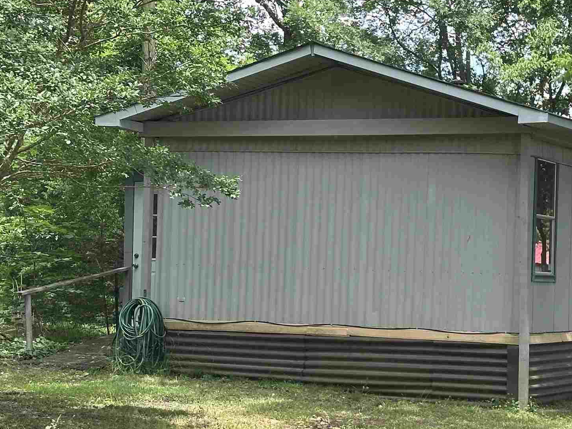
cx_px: 549
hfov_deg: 18.8
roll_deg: -1.6
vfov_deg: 14.5
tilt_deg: +0.8
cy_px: 273
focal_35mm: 102
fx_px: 1685
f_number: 1.78
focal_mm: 6.86
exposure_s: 1/642
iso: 64
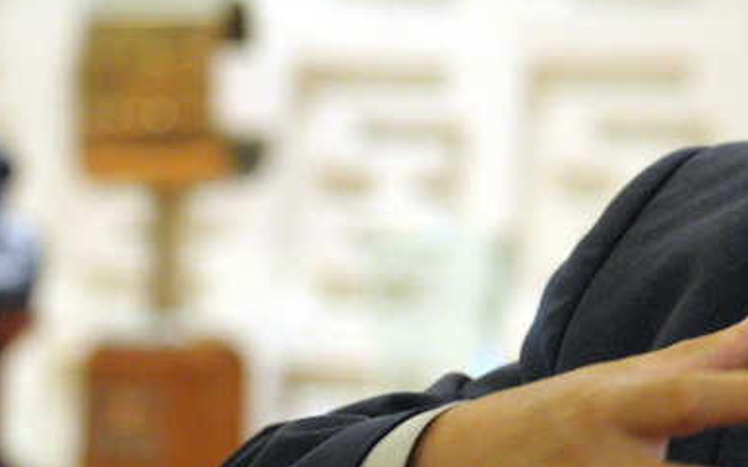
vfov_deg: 3.3
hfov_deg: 5.3
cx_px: 928
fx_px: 8091
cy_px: 86
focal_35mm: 397
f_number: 3.2
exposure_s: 1/80
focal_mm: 102
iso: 1600
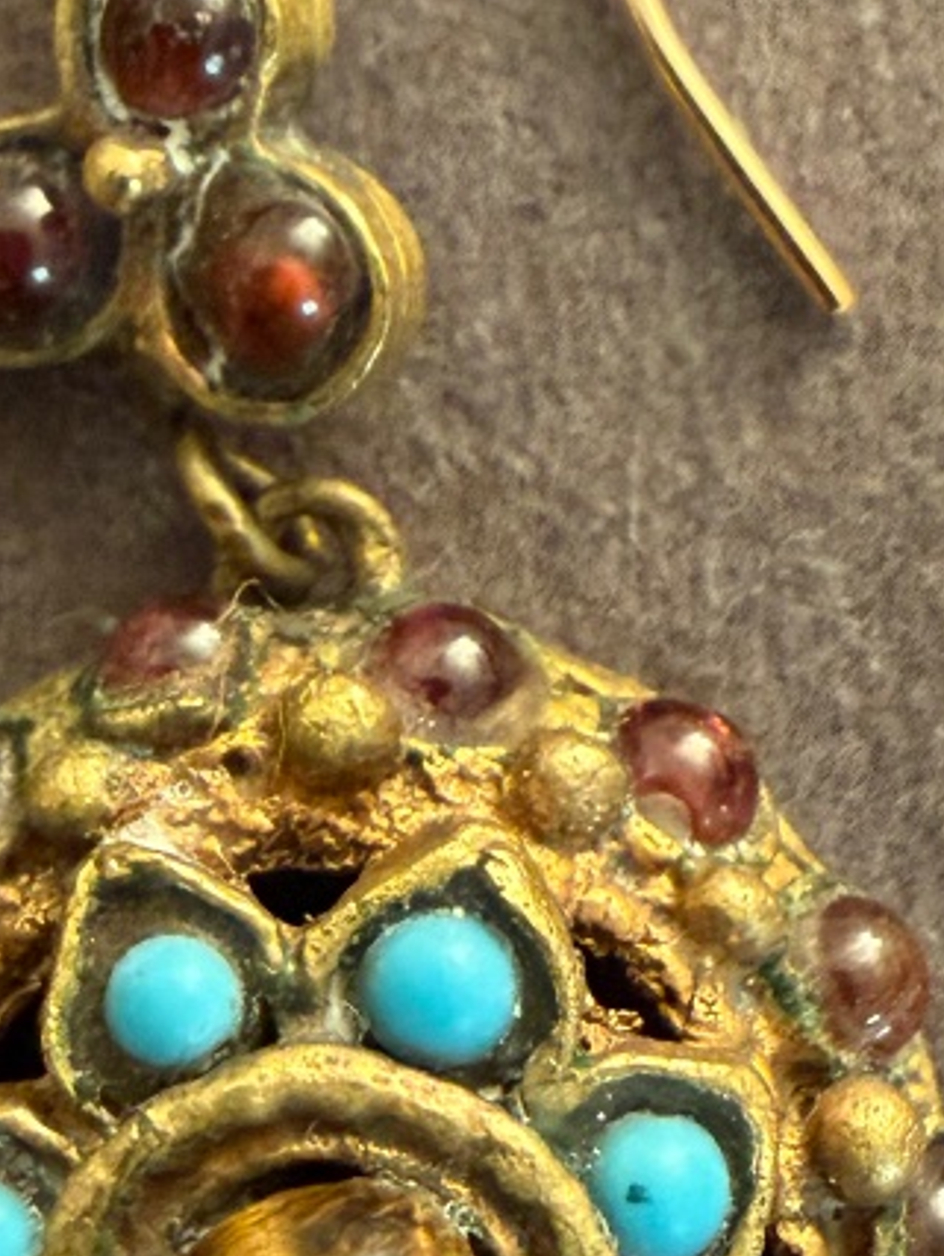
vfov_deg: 26.7
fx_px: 2650
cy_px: 632
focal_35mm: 73
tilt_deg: -68.7
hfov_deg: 20.2
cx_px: 465
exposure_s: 1/50
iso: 640
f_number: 2.2
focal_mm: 2.22
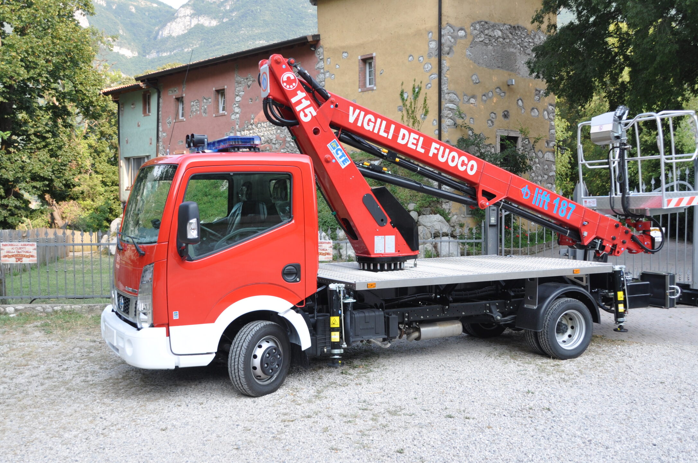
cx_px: 376
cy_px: 227
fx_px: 755
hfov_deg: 49.6
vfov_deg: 34.1
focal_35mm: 39
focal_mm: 22
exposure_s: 1/200
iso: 200
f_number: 6.3
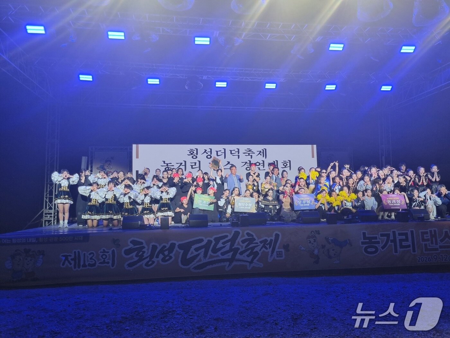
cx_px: 225
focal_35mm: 26
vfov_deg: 53.1
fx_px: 338
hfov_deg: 67.3
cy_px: 169
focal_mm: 5.4
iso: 80
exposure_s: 1/120
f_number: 1.8
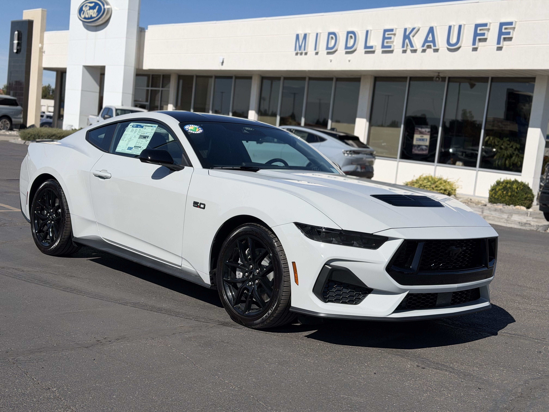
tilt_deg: -5.5
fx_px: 761
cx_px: 274
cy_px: 206
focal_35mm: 48
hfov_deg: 39.7
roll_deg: -5.8
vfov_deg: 30.3
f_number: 1.78
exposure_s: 1/8772
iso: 80
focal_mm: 6.76
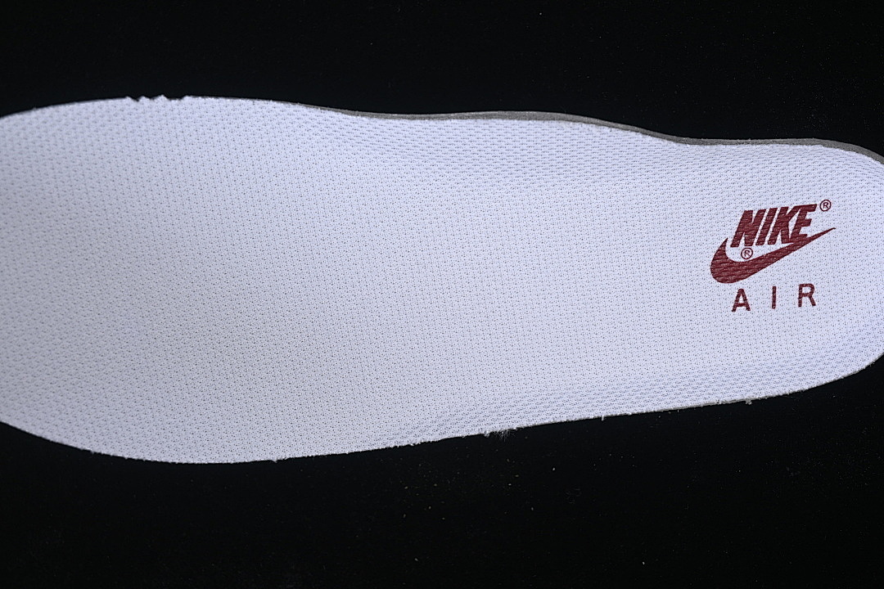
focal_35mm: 75
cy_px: 294
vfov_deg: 18.2
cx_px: 442
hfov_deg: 27.0
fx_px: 1842
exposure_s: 1/60
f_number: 6.3
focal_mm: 50
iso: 160
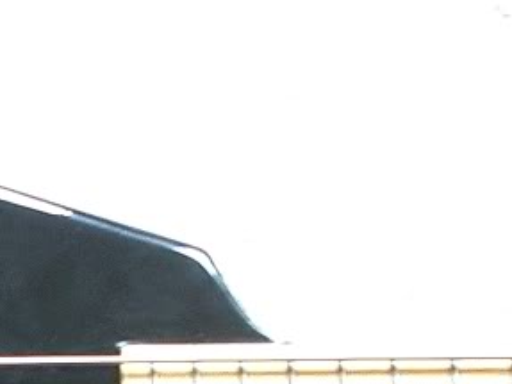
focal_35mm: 125
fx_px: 1848
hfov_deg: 14.3
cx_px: -357
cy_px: 414
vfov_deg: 11.7
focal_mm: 5.8
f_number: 2.6
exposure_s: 1/13
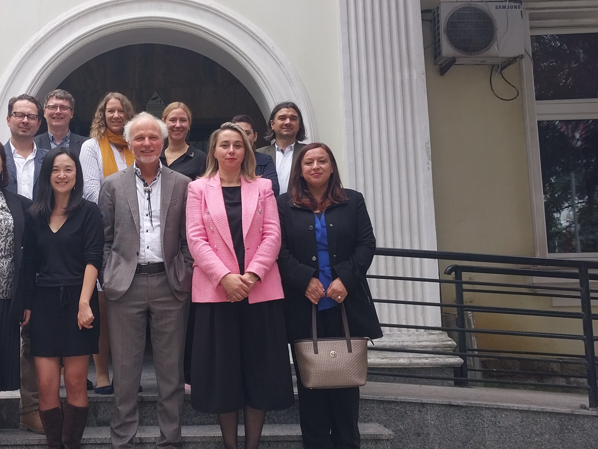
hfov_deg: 41.0
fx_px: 777
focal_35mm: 45
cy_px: 201
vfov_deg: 32.2
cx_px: 158
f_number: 1.8
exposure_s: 1/100
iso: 25
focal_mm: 4
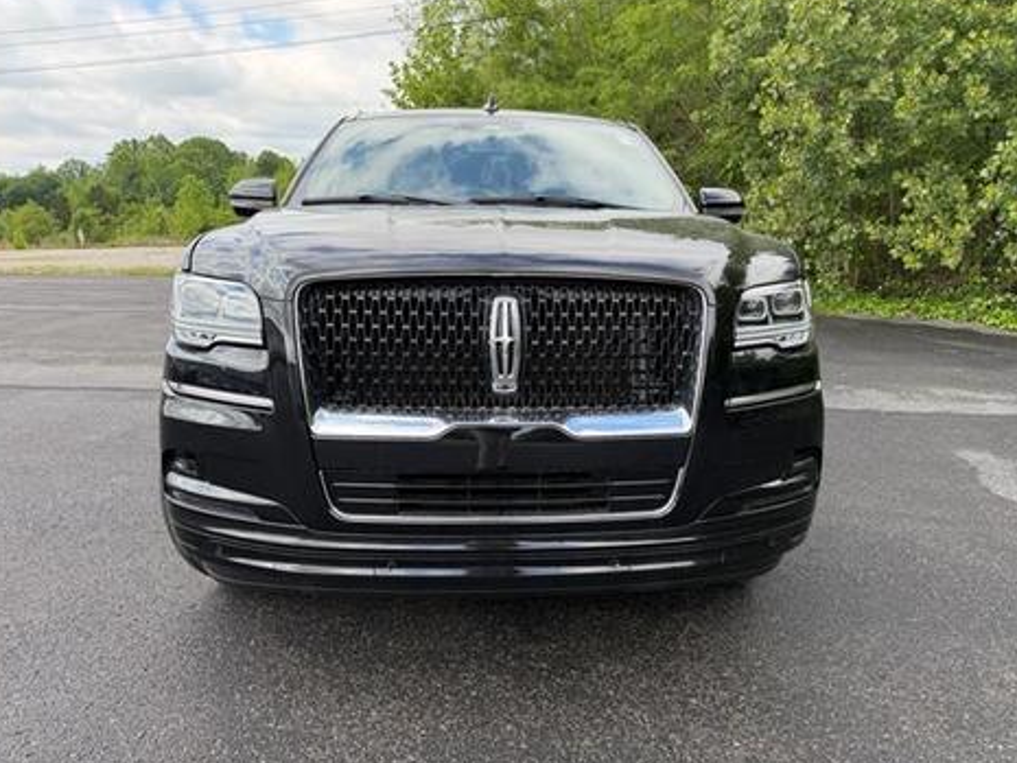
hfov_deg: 67.3
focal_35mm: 26
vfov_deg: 53.1
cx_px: 523
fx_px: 764
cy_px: 383
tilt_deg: -11.8
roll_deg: +1.4
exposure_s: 1/1337
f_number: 1.78
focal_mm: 6.76
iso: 100
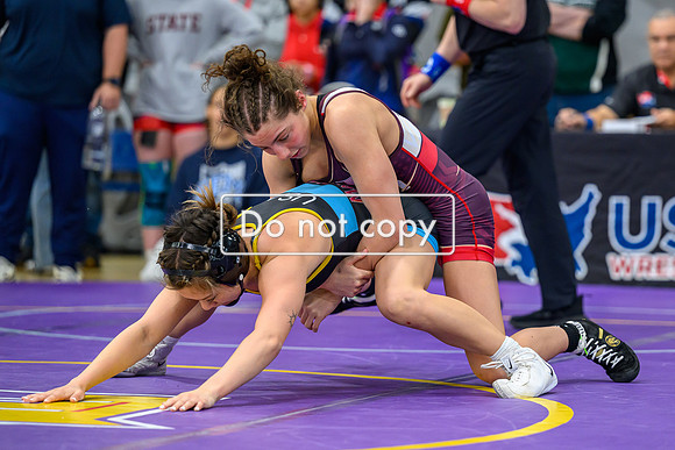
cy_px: 232
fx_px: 3289
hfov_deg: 11.7
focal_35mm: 175
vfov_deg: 7.8
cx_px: 427
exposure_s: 1/800
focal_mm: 135
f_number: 2.8
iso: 2500
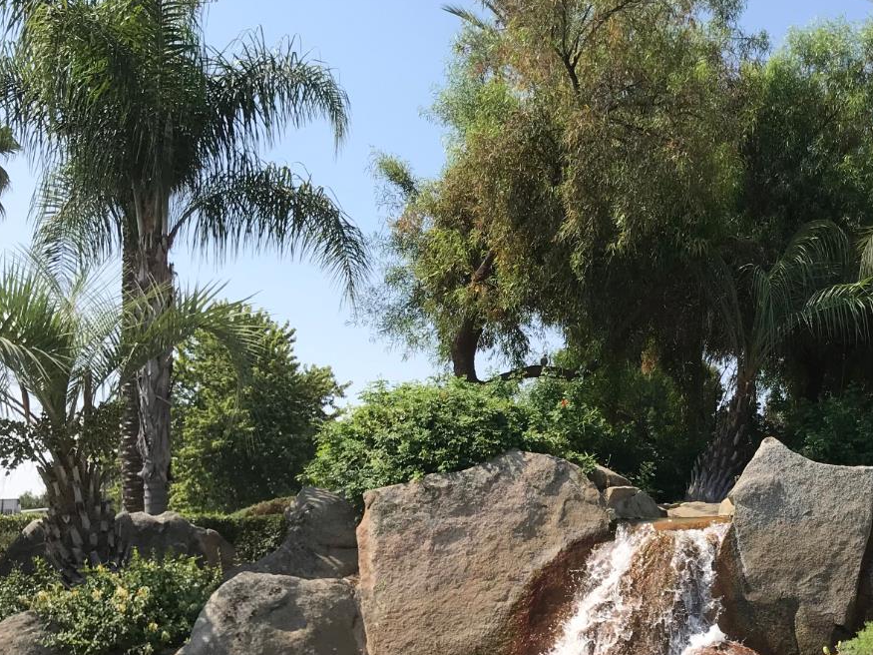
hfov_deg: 37.8
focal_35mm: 48
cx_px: 735
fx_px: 1210
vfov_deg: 29.9
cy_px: 475
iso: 20
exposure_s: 1/1742
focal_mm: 3.99
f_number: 1.8
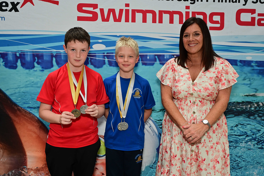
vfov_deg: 41.1
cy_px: 88
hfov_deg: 58.7
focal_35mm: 32
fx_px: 235
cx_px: 132
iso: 1000
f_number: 8
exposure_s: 1/160
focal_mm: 32
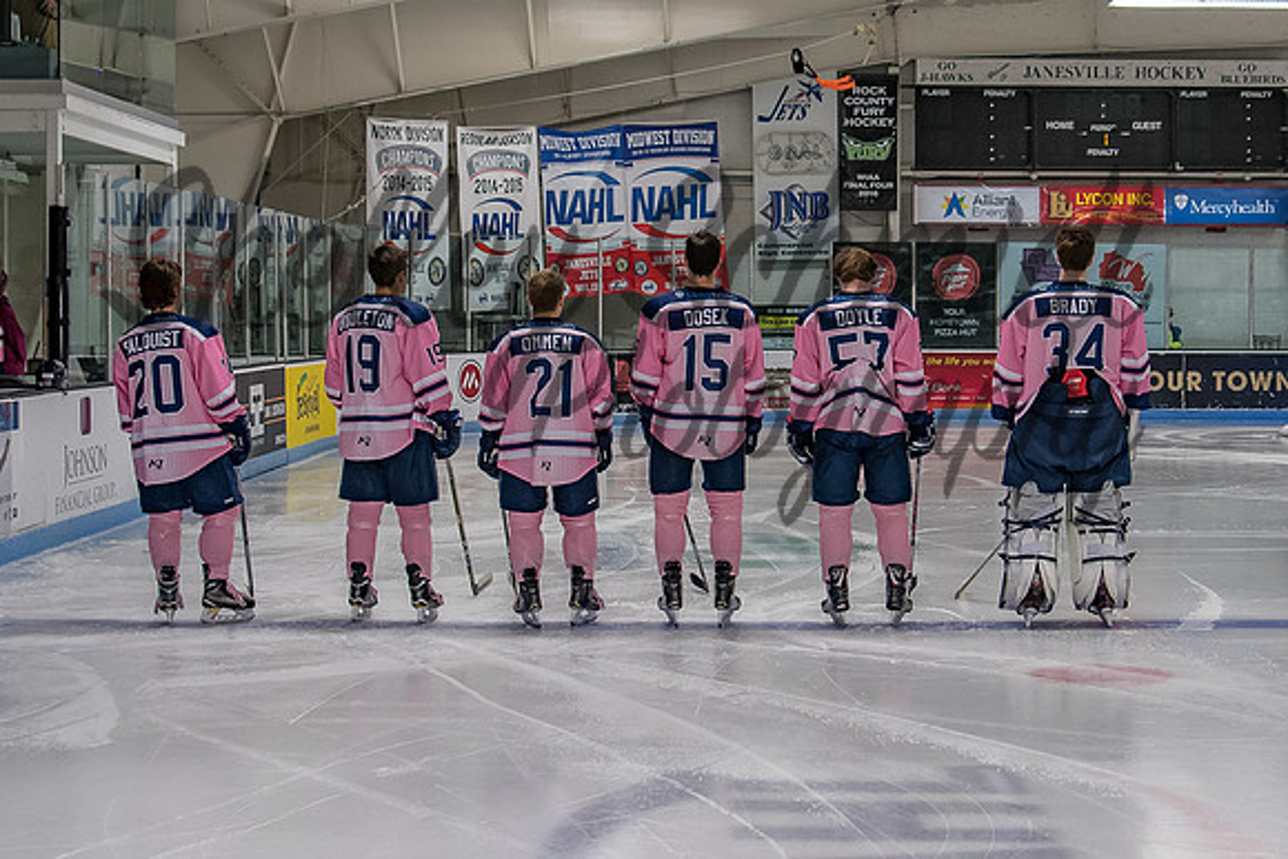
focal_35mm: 65
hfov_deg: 30.8
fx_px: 2327
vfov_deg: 20.9
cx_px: 799
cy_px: 357
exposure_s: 1/250
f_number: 4
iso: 1250
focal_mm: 28
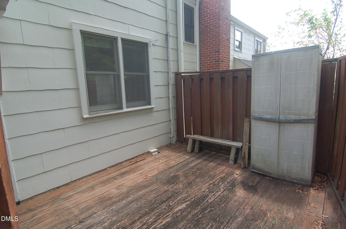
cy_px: 114
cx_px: 173
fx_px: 173
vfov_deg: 67.2
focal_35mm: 18
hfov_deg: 90.1
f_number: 6.3
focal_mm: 12
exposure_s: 1/125
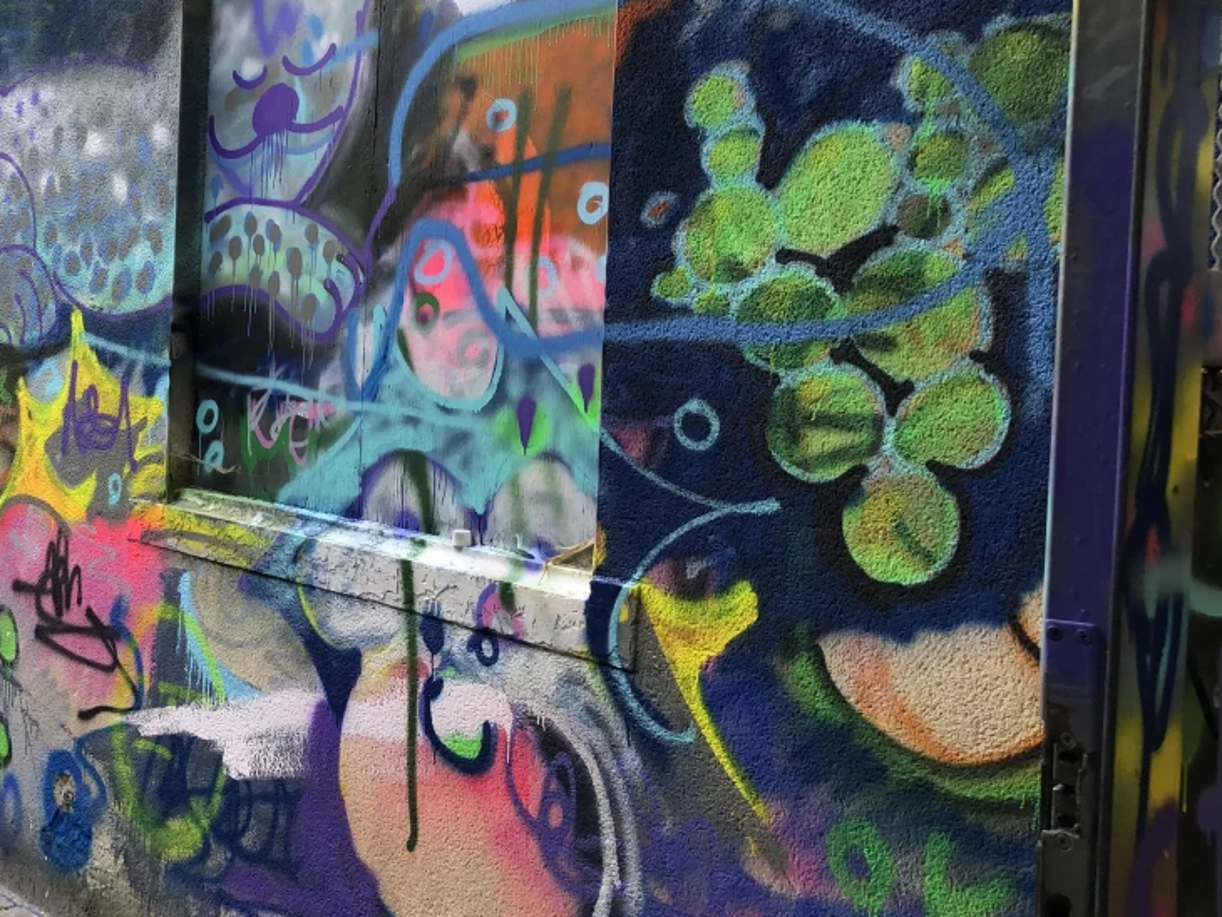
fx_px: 1624
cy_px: 373
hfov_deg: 40.0
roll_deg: -1.6
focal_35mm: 46
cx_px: 296
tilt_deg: -0.7
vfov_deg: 31.5
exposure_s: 1/100
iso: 40
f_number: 1.8
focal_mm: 4
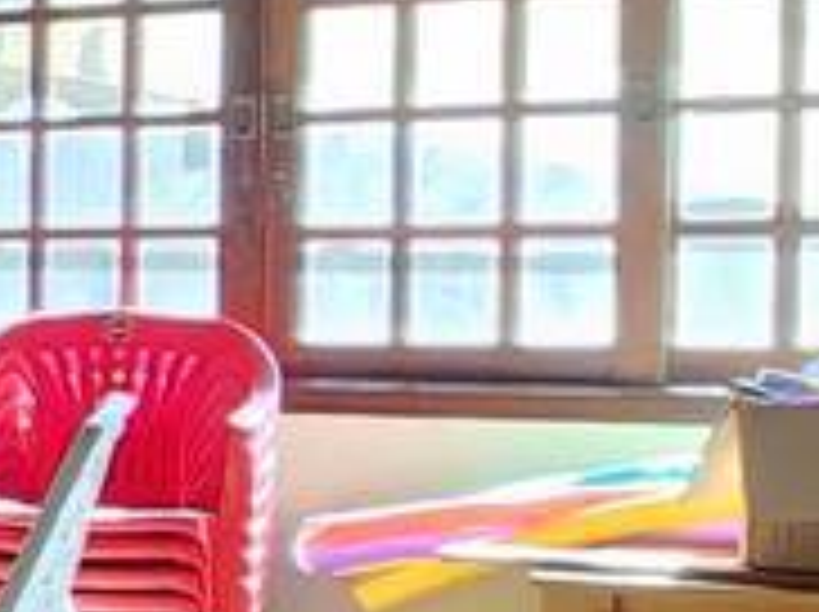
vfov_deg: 14.3
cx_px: -1863
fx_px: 2434
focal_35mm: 103
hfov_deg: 10.3
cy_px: 320
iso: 320
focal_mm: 2.2
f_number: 2.2
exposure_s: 1/60
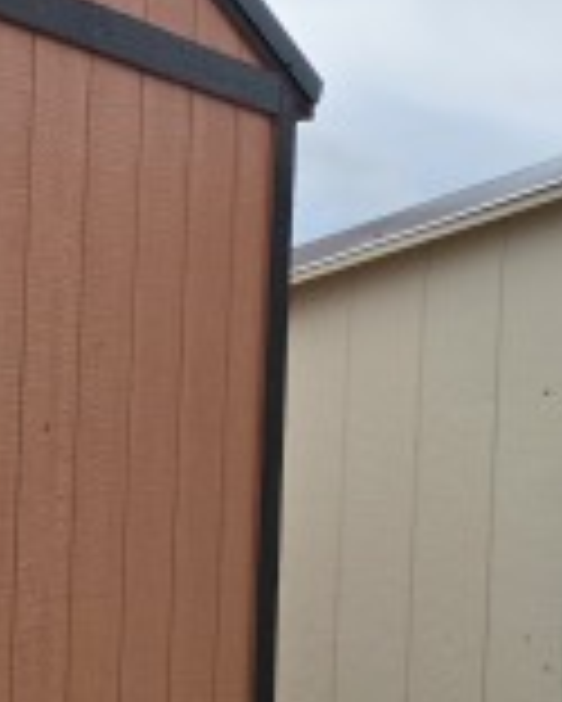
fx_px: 1911
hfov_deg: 14.5
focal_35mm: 92
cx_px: -477
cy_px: 562
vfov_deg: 20.6
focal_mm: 6.3
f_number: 1.7
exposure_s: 1/5958
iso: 80
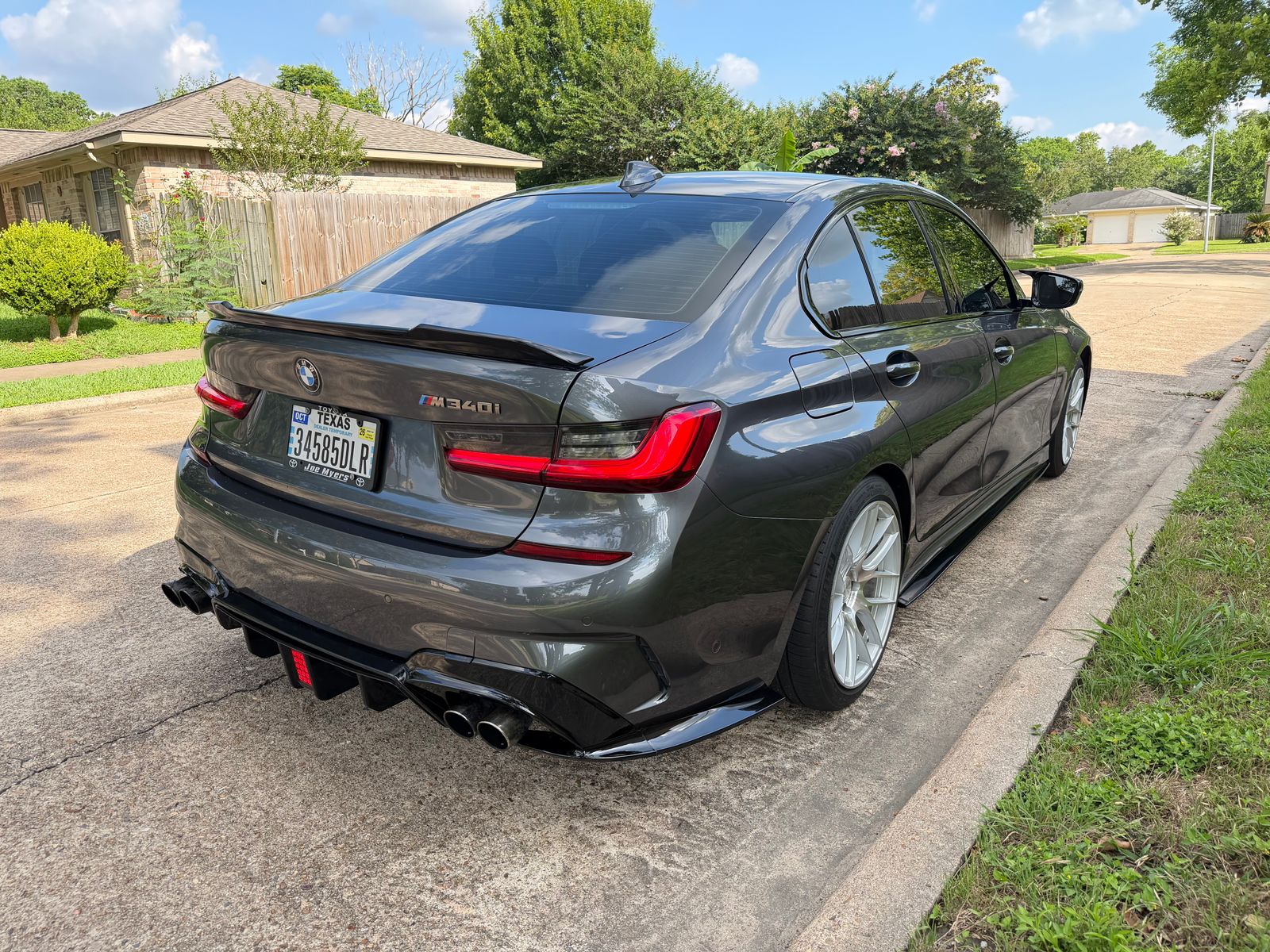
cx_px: 635
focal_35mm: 24
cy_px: 476
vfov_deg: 56.8
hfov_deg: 71.6
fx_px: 881
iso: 100
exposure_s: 1/822
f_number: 1.78
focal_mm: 6.76
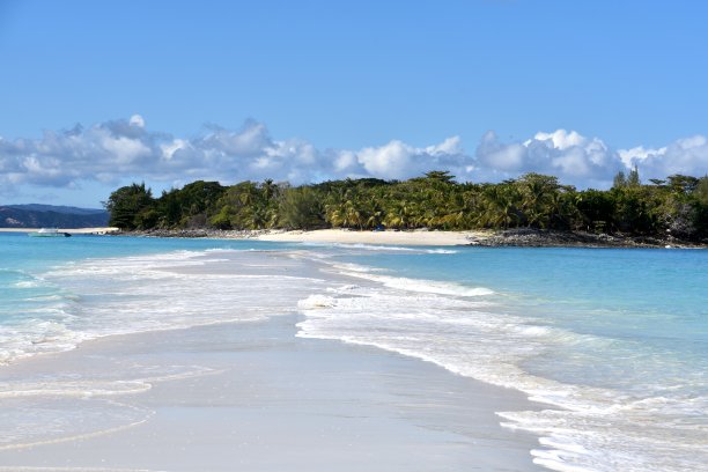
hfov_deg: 19.5
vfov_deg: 13.0
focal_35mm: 105
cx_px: 354
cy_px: 236
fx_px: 2065
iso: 100
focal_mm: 70
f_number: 8
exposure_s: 1/500
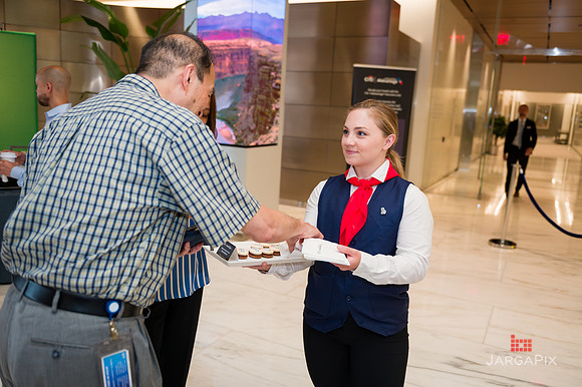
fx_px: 501
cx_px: 291
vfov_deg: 42.3
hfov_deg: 60.3
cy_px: 194
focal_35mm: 31
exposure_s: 1/200
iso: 400
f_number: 3.2
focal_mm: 31
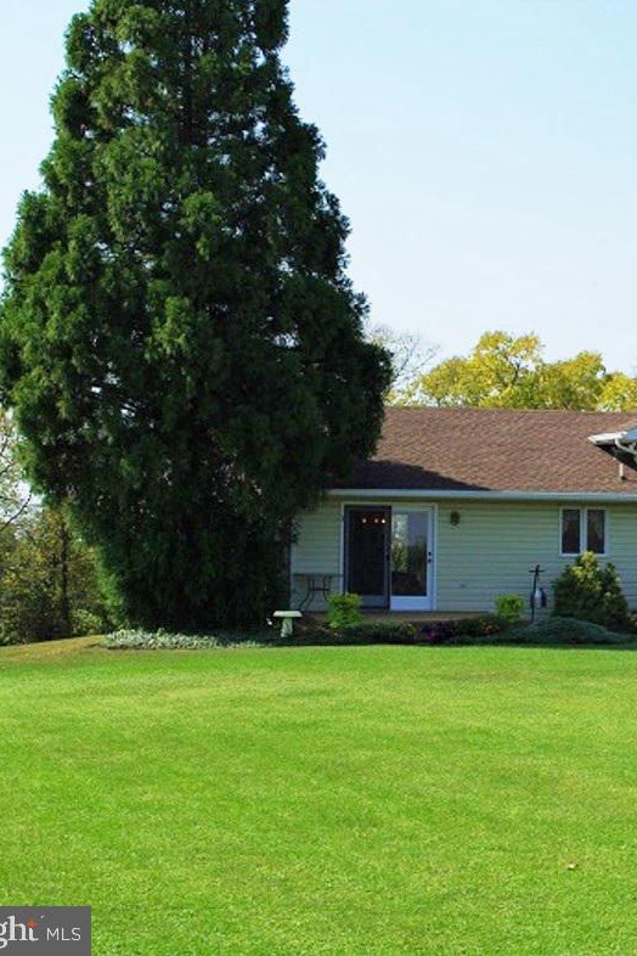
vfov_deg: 26.0
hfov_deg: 17.1
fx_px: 2070
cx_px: 652
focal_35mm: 78
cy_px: 477
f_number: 8
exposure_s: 1/180
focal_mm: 35
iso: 100
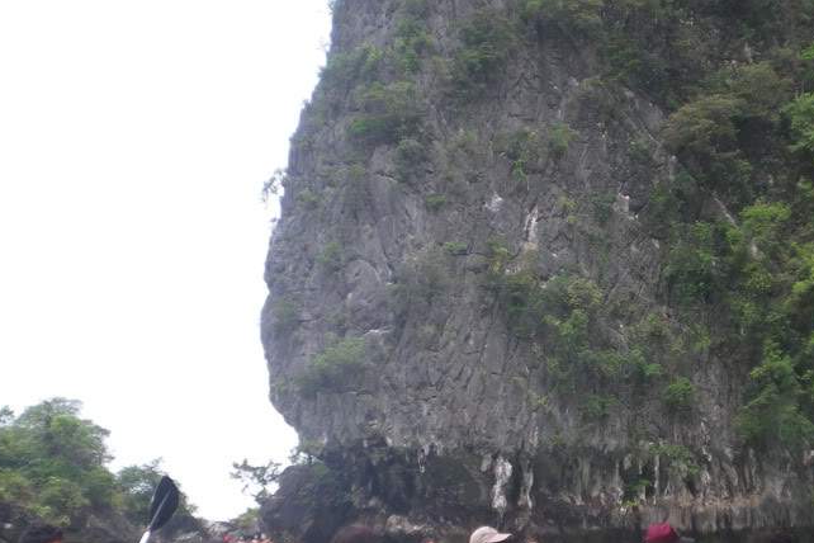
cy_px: 384
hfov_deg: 27.3
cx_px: 629
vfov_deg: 18.6
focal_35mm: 73
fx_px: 1650
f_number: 3.5
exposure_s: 1/210
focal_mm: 7.4
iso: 50
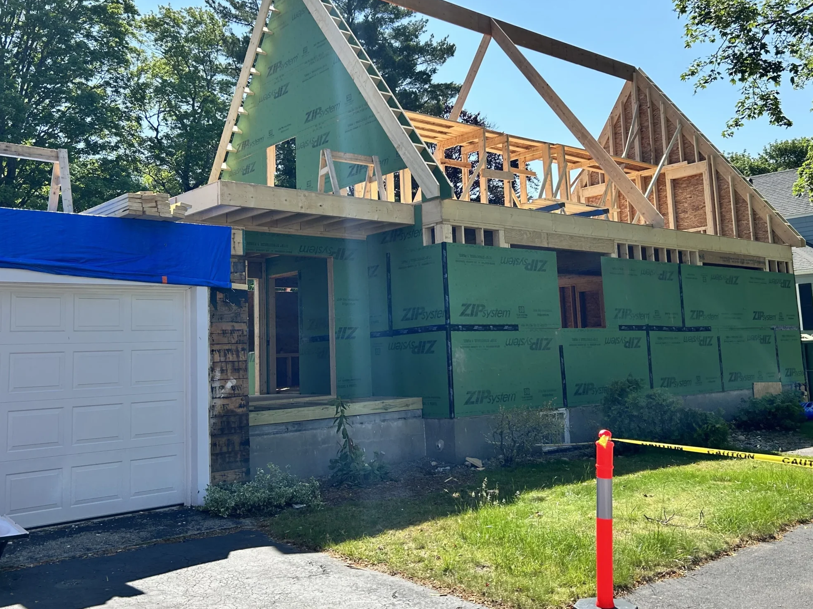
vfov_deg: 41.6
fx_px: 798
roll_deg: +2.5
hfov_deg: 53.9
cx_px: 384
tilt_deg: +9.6
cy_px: 244
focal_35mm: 34
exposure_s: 1/2299
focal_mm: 5.7
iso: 50
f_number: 1.5
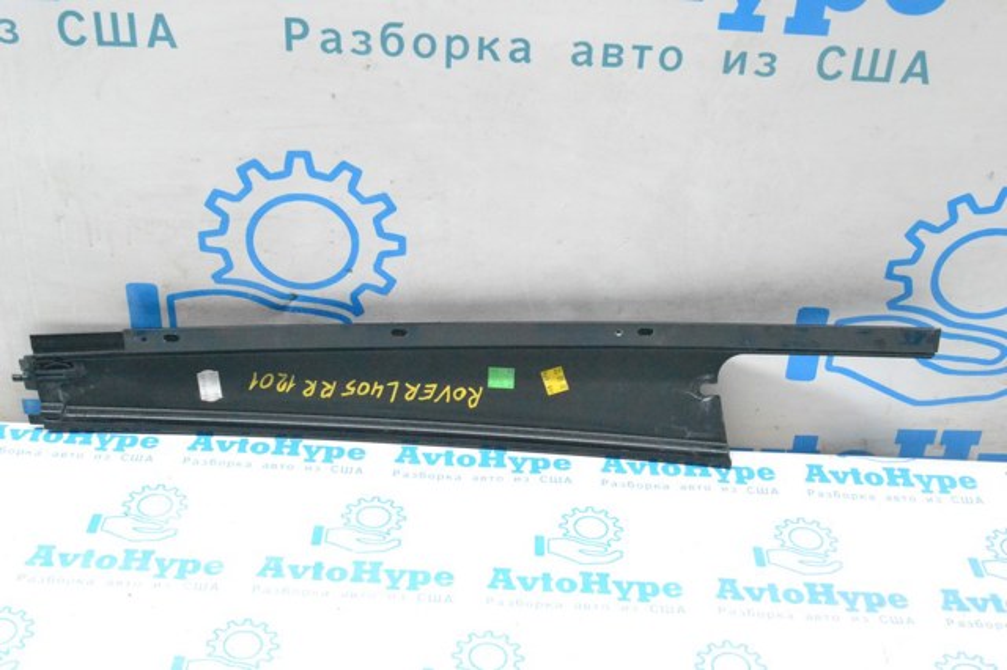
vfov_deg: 28.0
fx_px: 1342
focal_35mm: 48
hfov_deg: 41.1
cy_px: 335
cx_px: 504
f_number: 9
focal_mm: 32
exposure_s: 1/125
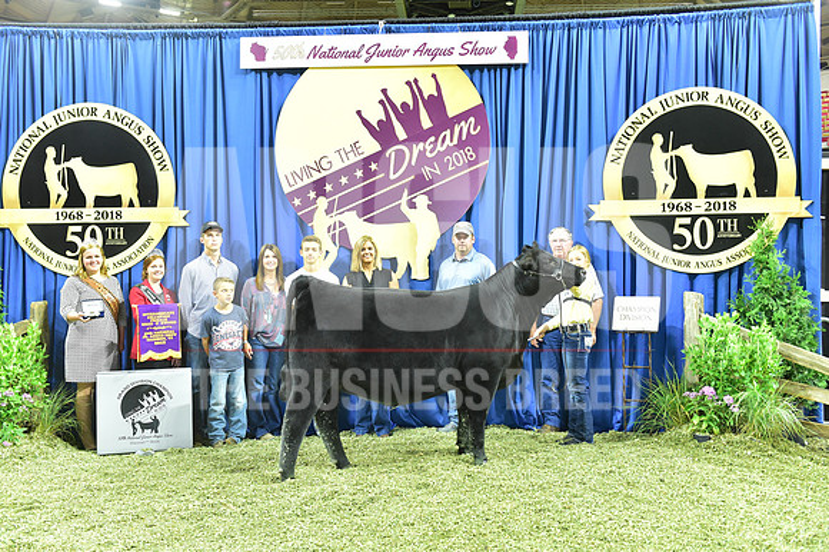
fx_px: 921
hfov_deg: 48.5
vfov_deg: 33.4
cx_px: 414
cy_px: 276
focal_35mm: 40
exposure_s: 1/160
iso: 3200
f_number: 4.5
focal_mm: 40
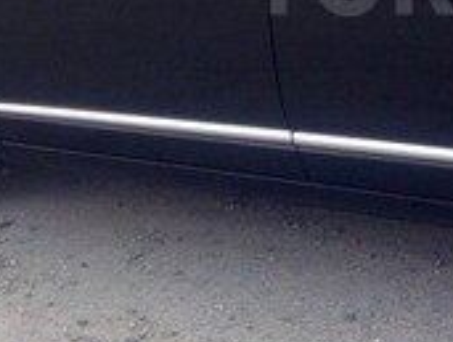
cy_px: -25
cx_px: 519
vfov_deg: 11.6
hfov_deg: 15.0
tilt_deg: -9.4
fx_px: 1665
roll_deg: +4.1
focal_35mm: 127
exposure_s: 1/379
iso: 50
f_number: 2.4
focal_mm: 4.12
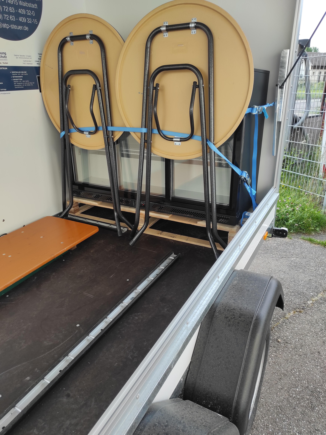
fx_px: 314
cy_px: 218
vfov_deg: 69.4
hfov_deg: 54.8
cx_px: 163
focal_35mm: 25
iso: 100
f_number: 1.89
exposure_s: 1/103
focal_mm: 5.43
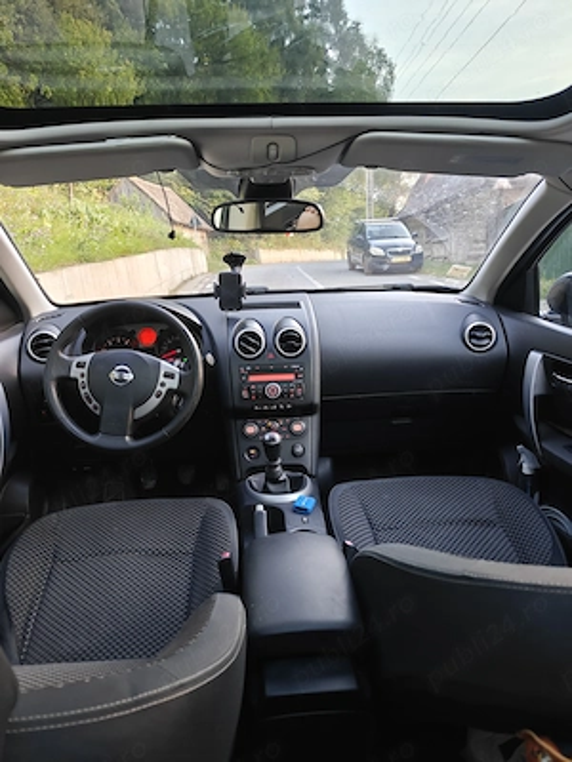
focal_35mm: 23
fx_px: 507
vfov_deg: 73.9
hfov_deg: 58.9
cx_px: 286
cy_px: 381
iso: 1250
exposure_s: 1/78
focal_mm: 6.06
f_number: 1.6
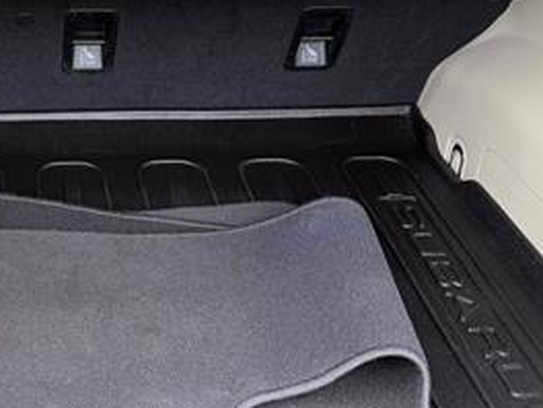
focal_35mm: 63
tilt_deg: -25.7
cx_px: 35
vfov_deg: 22.8
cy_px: 56
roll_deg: +0.9
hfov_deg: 29.2
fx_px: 988
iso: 50
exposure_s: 1/179
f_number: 1.6
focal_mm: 5.96
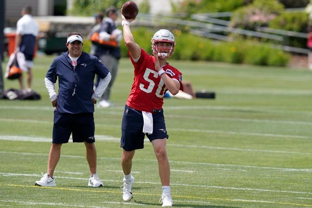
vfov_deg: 2.5
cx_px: 156
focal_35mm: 560
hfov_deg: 3.7
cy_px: 104
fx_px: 4852
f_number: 6.3
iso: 800
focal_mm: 560
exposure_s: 1/2500
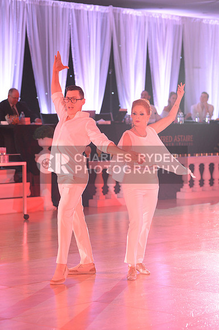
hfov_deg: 11.4
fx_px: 1098
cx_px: 110
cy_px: 165
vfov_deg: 17.1
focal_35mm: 120
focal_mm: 120
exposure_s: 1/250
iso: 2500
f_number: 4
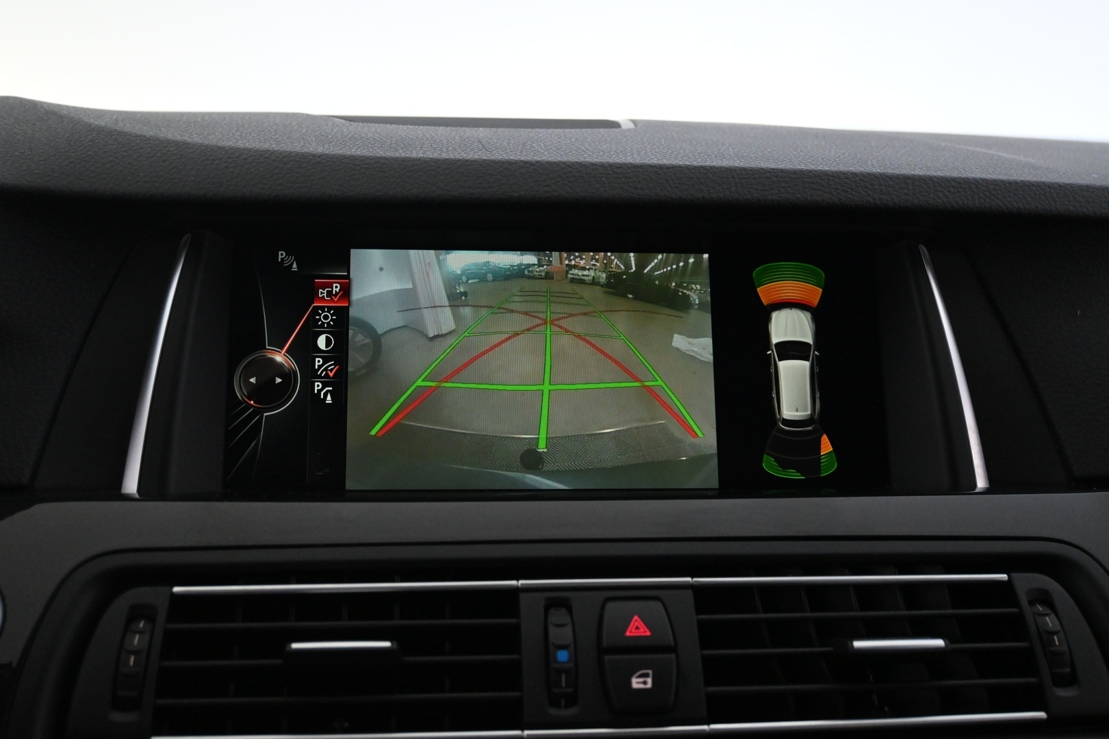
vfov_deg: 35.5
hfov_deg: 51.3
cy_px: 370
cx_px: 554
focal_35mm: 38
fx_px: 1155
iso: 3200
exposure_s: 1/40
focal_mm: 25
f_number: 4.2
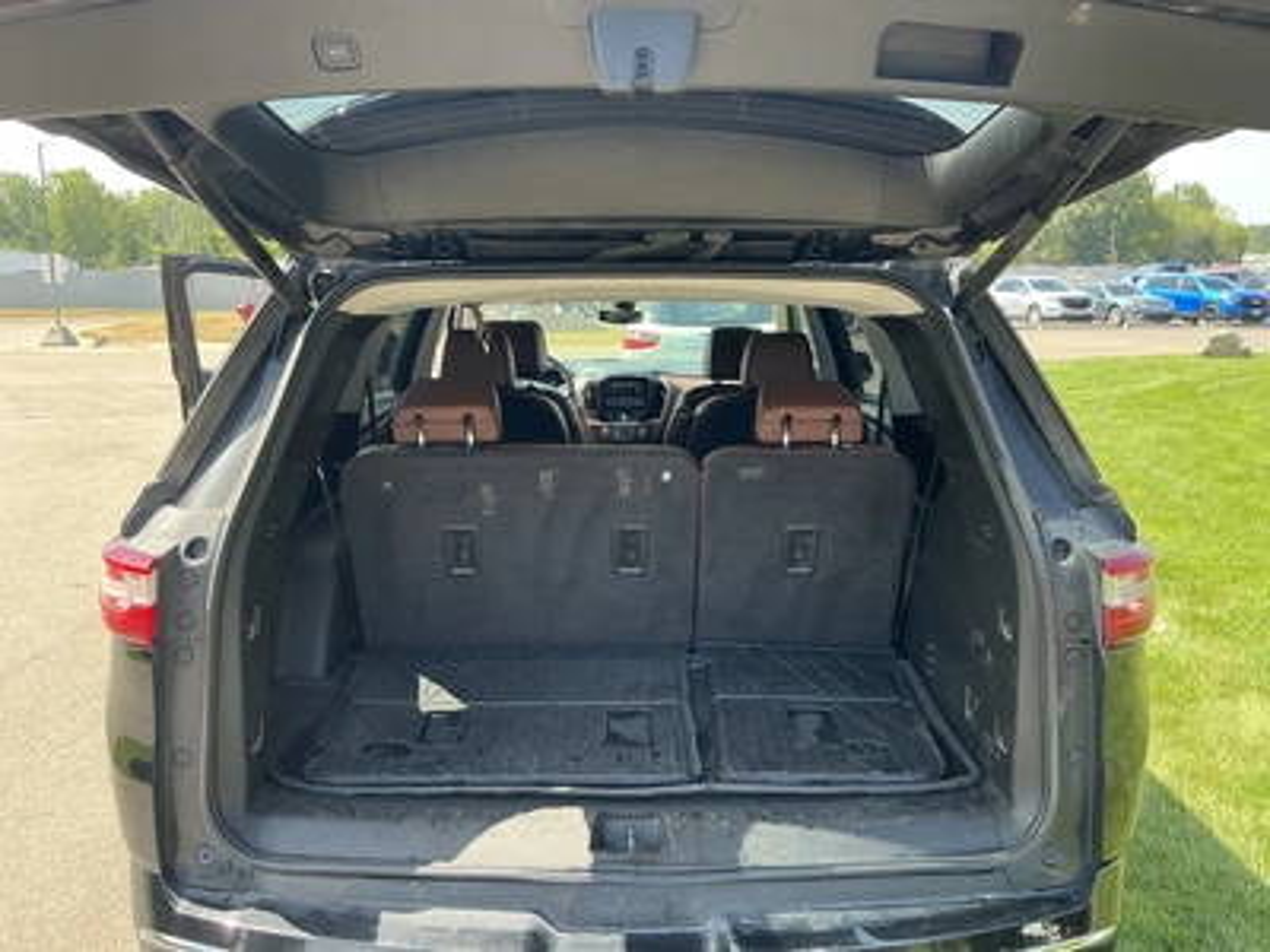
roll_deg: -1.9
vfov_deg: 49.7
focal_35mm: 28
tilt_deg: -8.2
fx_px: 1027
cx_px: 635
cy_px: 476
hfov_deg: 63.4
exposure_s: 1/192
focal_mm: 3
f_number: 1.8
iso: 25
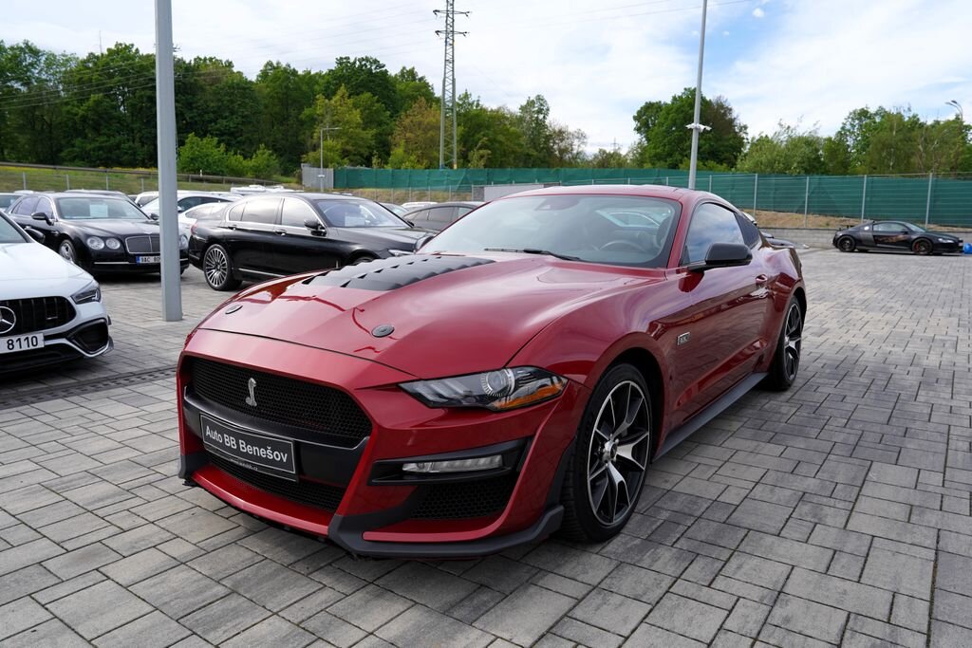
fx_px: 648
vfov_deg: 53.1
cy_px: 324
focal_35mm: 24
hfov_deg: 73.7
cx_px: 486
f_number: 7.1
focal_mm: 24
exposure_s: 1/200
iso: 100
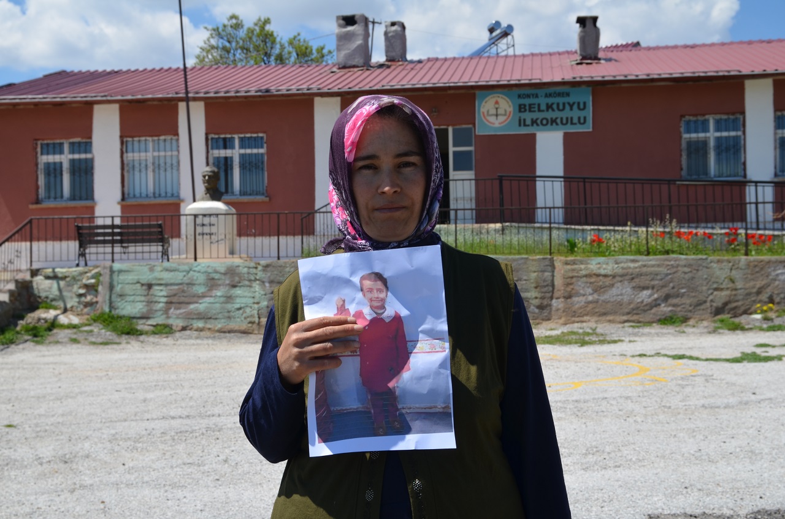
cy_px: 260
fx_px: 1240
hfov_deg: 35.1
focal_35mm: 57
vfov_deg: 23.7
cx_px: 392
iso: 100
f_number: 8
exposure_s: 1/250
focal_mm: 38
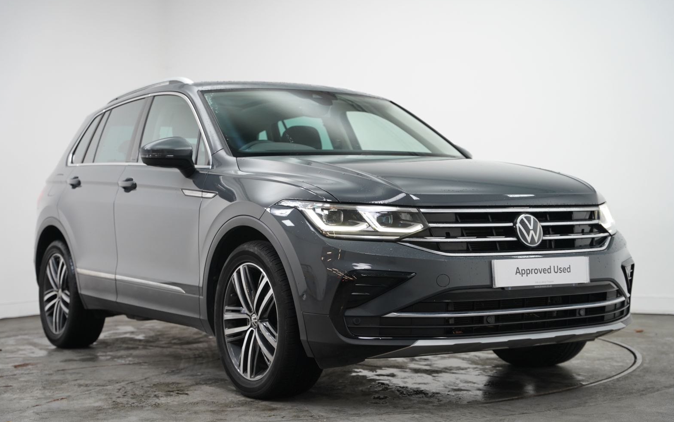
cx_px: 337
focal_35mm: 58
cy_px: 222
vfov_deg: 22.6
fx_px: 1057
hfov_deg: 35.4
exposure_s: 1/160
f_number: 3.5
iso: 1600
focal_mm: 55.5
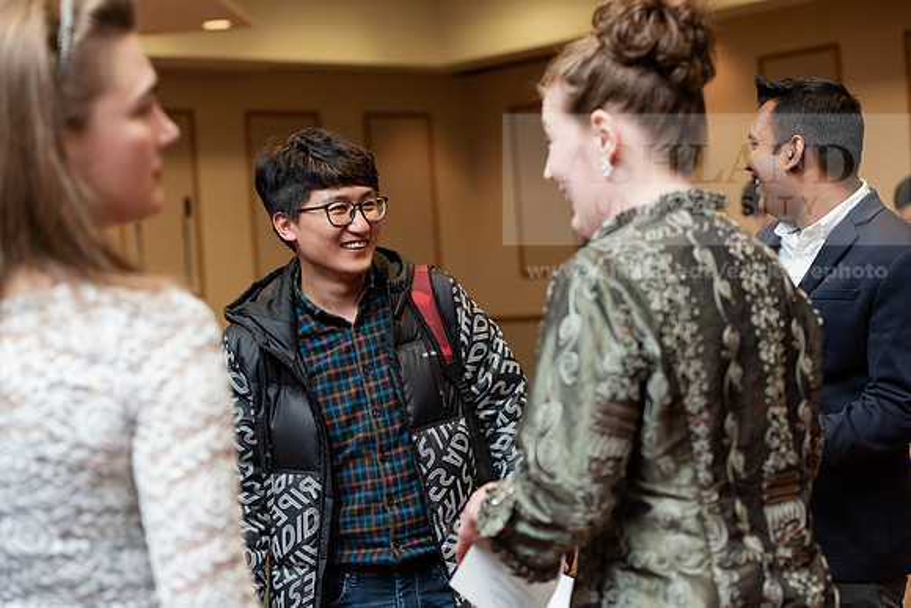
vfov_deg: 19.5
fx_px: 1772
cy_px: 304
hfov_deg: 28.8
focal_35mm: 70
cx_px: 456
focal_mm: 70
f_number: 4.5
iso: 1600
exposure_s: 1/160
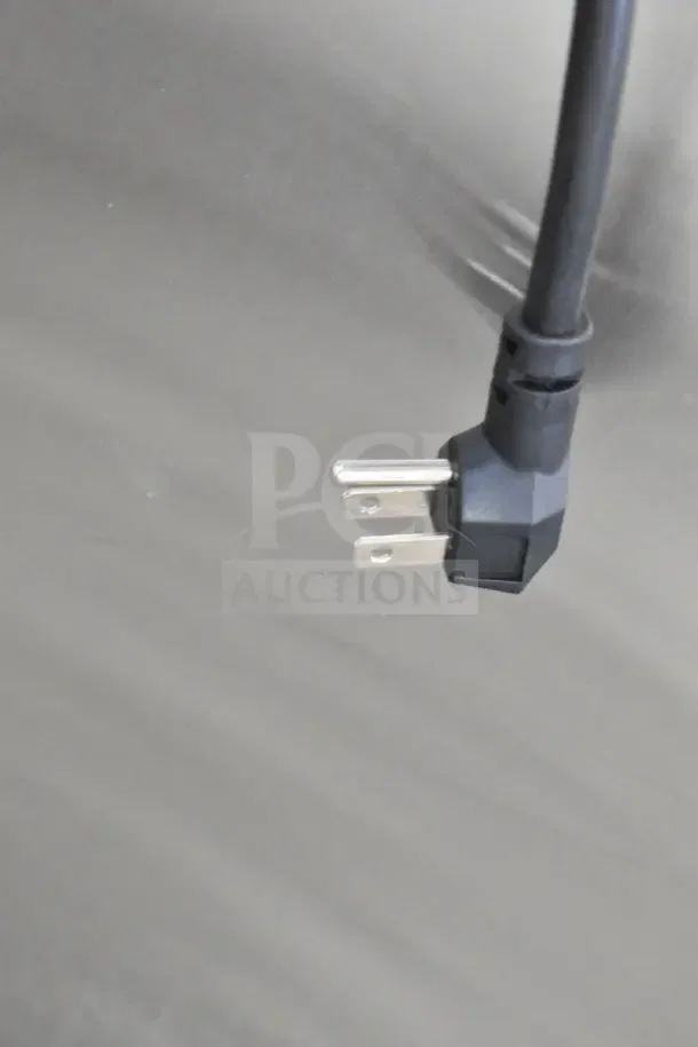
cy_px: 524
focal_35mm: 82
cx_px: 349
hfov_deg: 16.6
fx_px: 2399
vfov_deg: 24.6
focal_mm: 55
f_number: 5.6
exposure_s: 1/100
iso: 12800
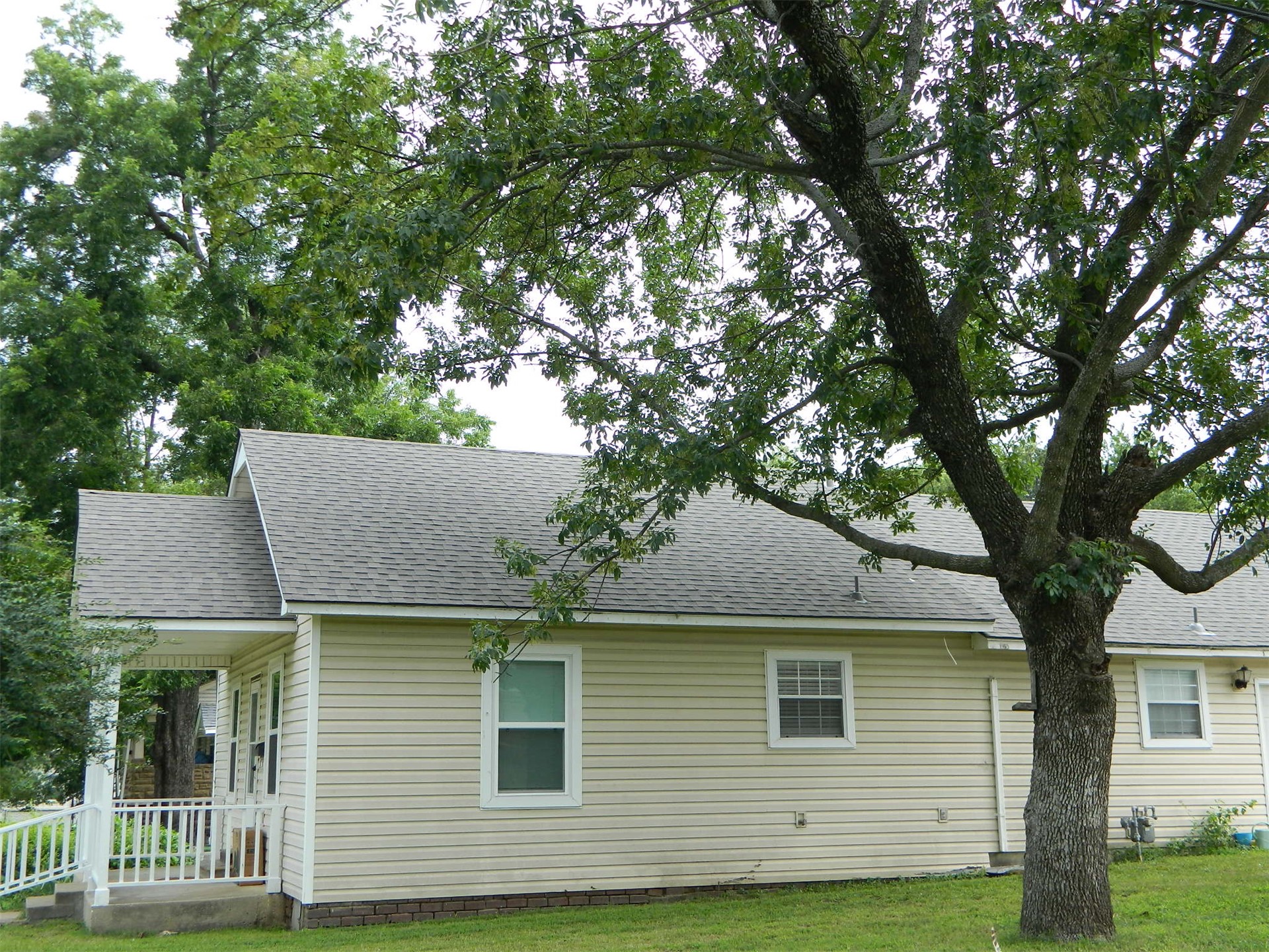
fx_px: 1503
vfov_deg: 35.1
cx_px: 634
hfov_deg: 45.8
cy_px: 476
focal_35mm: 41
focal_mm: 7.3
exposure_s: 1/100
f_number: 3.5
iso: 80
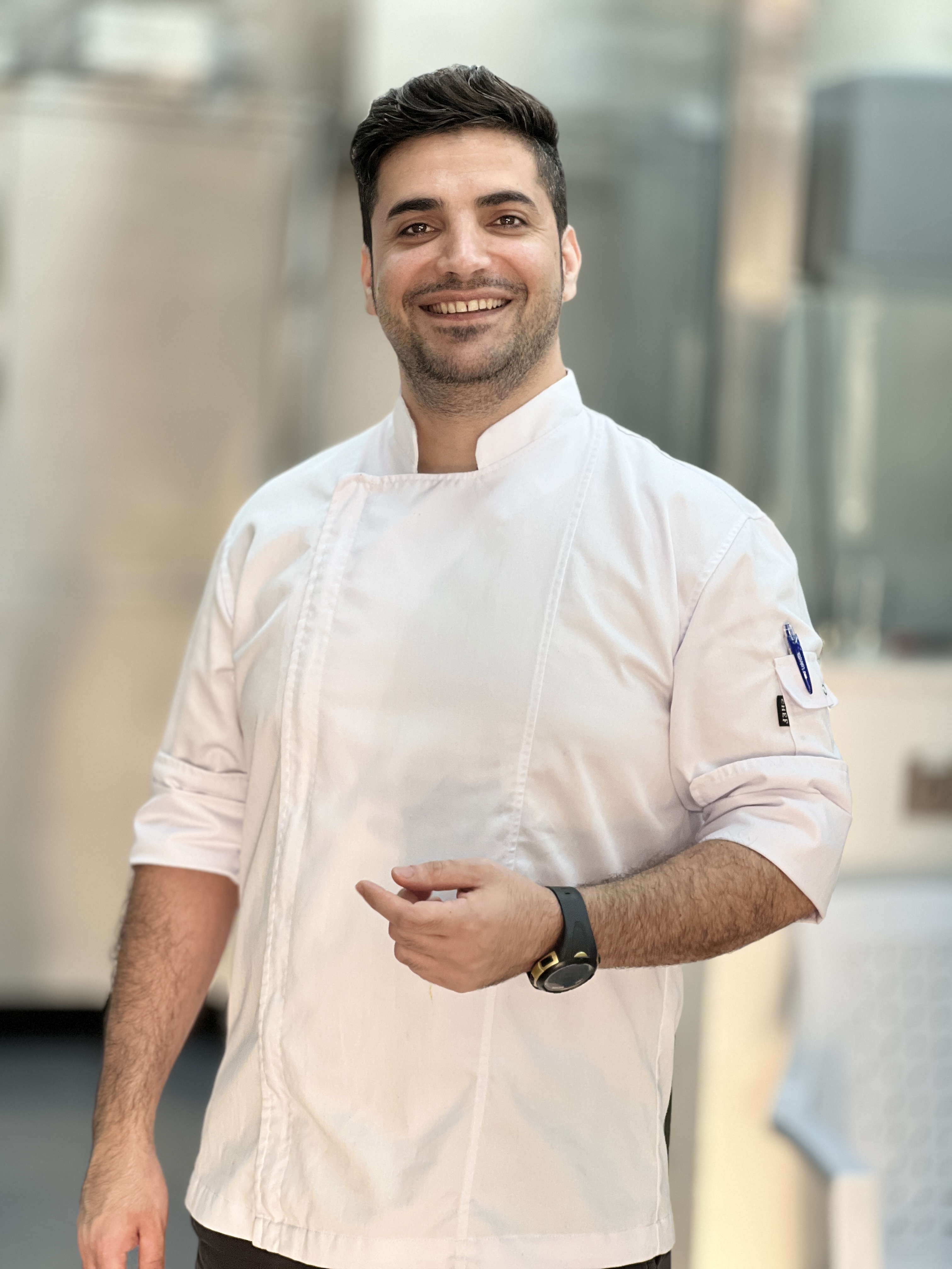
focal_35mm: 77
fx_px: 2824
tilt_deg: -2.3
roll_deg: -3.1
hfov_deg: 19.1
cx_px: 476
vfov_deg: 25.3
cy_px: 634
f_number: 2.8
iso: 160
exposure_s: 1/121
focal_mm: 9
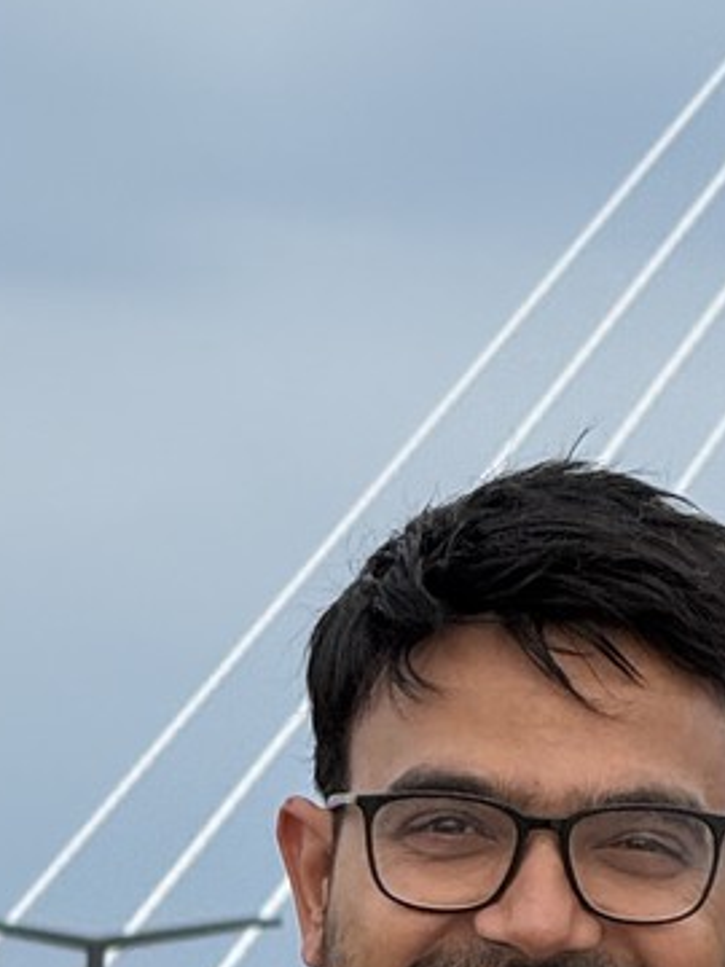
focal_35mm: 534
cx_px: 929
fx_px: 14912
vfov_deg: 3.7
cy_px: 1211
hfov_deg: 2.8
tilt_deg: +3.0
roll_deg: -2.1
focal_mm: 15.66
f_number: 2.8
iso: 64
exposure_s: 1/470
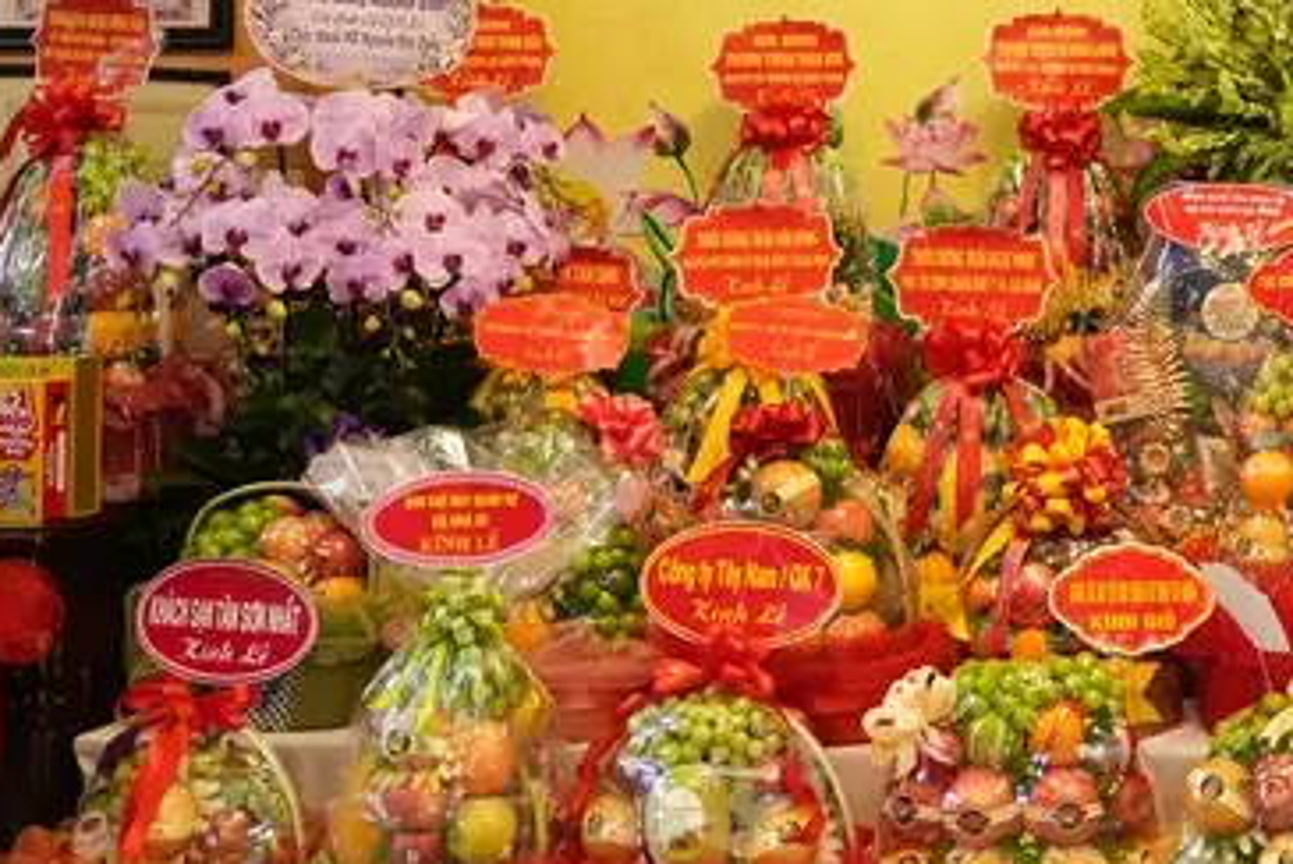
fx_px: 2516
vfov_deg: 19.0
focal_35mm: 70
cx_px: 1295
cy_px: 37
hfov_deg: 27.2
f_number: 2.8
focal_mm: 32
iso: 1000
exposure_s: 1/80
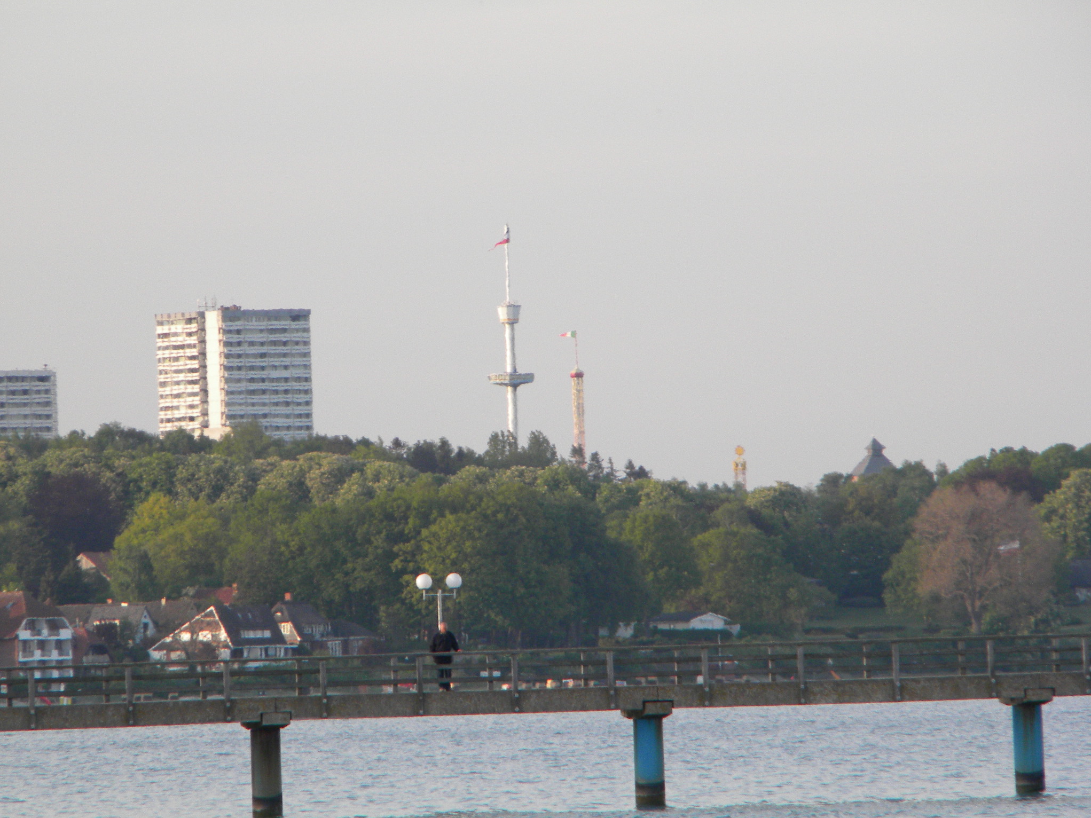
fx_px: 13079
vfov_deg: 3.6
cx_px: 546
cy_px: 410
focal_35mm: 415
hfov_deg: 4.8
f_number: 5.4
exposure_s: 1/250
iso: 189
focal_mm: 75
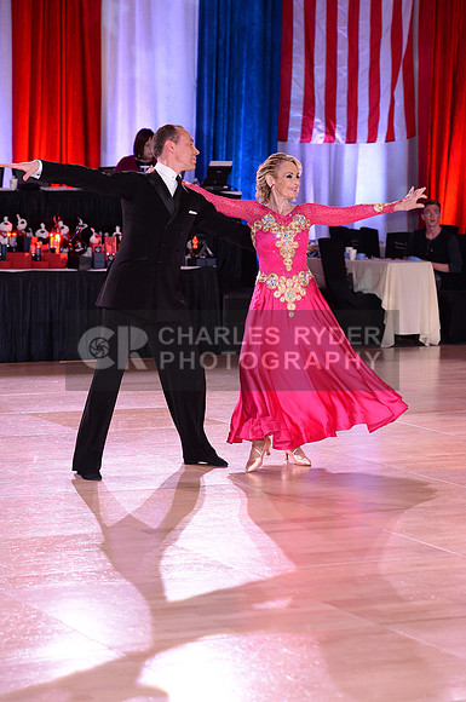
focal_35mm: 105
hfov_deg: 13.0
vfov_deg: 19.5
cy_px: 351
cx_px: 233
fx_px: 2045
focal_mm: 105
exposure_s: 1/250
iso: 1600
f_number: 4.5
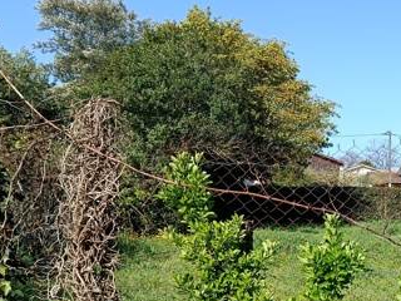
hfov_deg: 29.2
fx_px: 695
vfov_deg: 24.1
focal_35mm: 60
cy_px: 235
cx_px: 435
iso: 50
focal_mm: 5.24
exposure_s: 1/420
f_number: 1.7
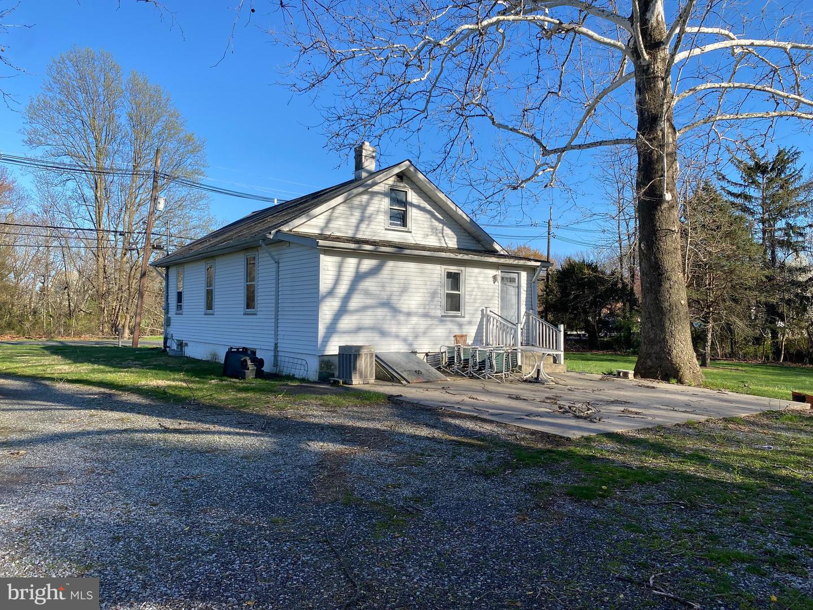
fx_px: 611
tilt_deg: +0.6
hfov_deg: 67.3
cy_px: 305
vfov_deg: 53.1
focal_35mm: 26
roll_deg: -1.4
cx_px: 406
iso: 32
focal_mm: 4.25
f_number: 1.8
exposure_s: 1/1866
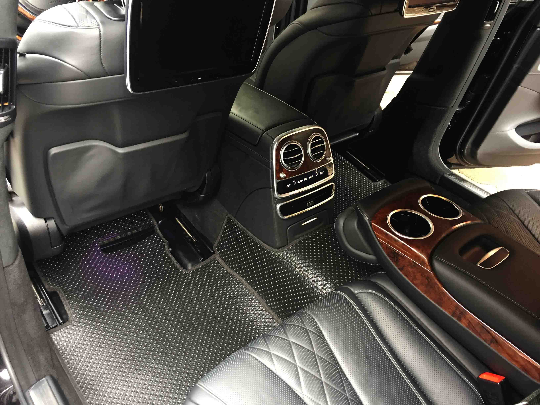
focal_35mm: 29
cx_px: 270
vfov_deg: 48.2
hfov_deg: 61.7
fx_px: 452
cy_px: 202
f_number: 2.2
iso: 125
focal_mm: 4.15
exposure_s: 1/33
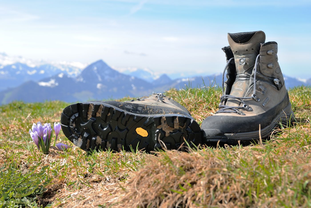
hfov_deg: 35.0
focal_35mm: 57
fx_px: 493
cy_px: 104
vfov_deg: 23.8
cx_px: 156
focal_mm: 38
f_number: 8
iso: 100
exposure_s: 1/160
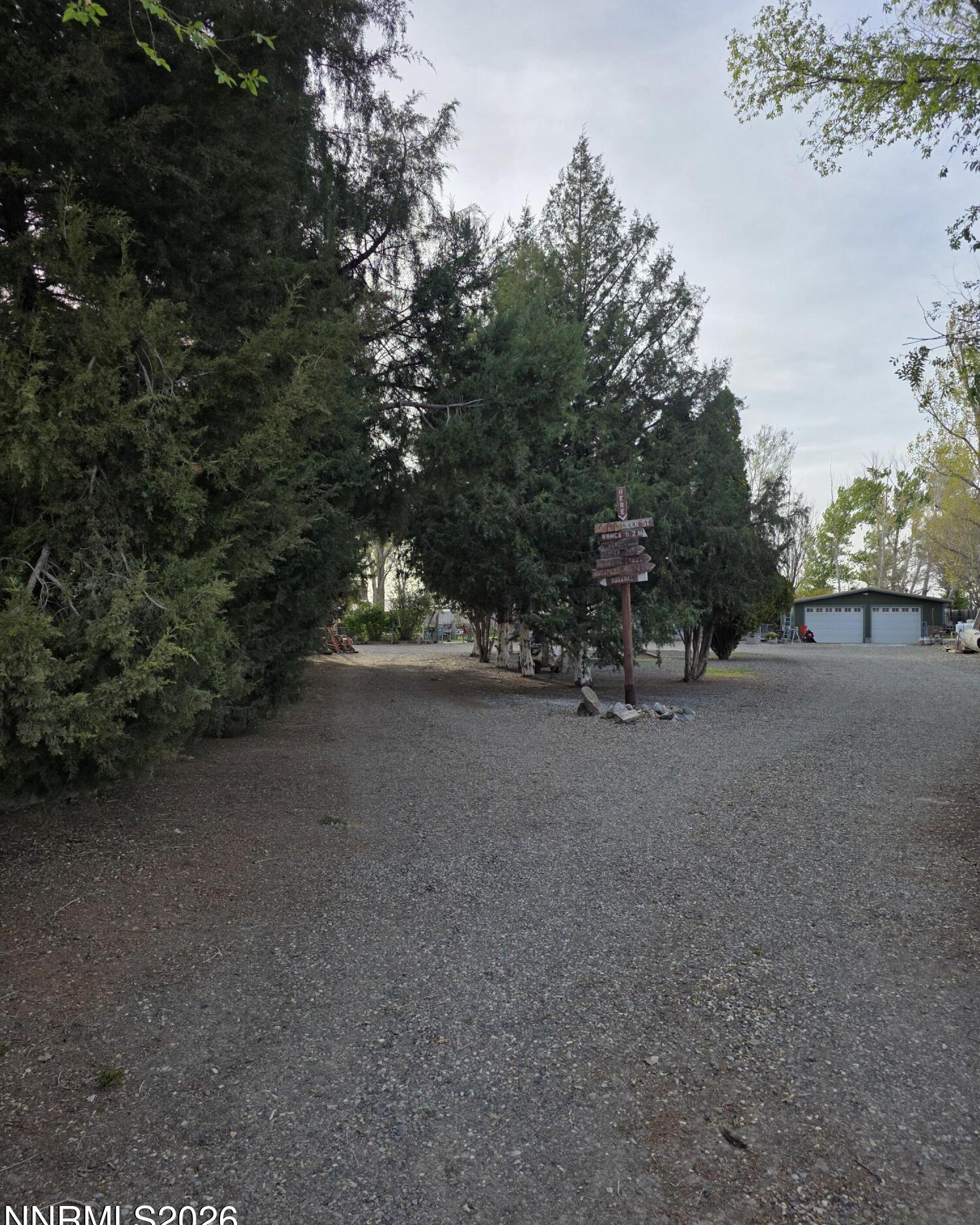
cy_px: 625
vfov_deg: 70.3
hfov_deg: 58.8
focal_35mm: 24
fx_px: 870
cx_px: 490
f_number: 1.7
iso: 80
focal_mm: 6.3
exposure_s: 1/3628
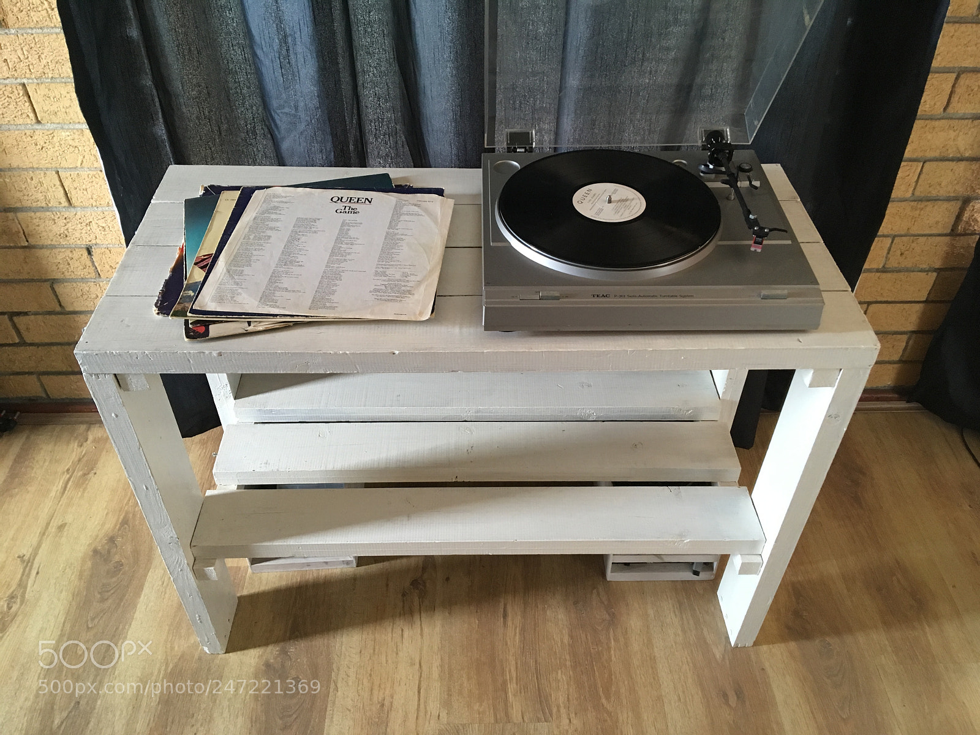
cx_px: 490
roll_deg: +0.7
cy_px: 368
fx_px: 821
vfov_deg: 48.2
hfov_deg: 61.7
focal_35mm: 29
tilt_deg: -42.8
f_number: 2.2
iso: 160
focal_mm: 4.15
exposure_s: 1/33
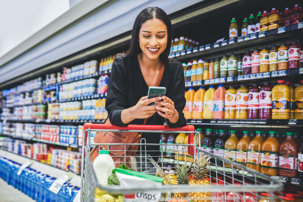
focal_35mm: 35
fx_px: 295
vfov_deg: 37.9
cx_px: 152
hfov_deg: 54.4
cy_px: 101
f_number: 2.2
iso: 320
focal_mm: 35
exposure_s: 1/200
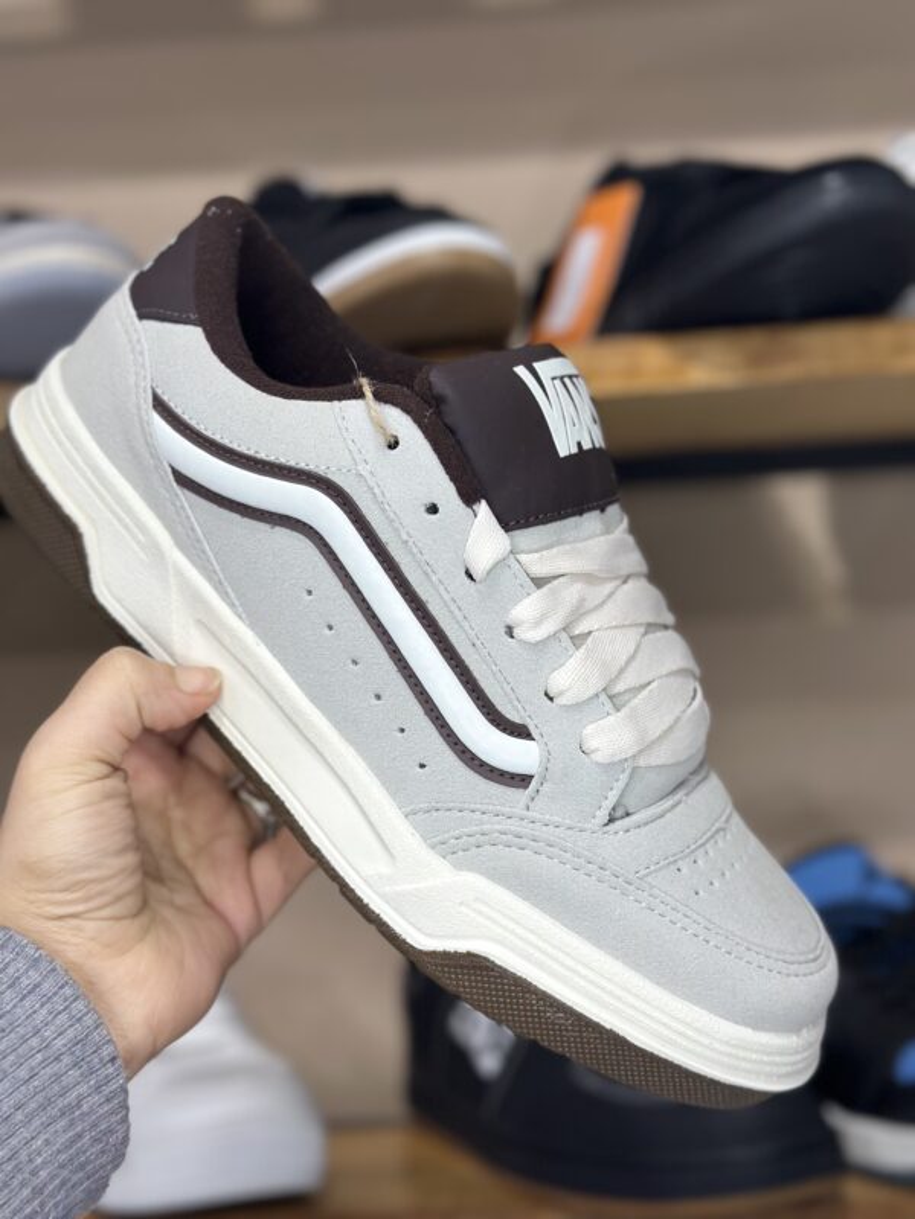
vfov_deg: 39.7
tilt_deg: +3.5
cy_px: 610
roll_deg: +2.0
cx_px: 458
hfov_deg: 30.3
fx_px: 1692
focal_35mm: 48
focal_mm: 6.86
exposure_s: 1/100
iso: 100
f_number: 1.78
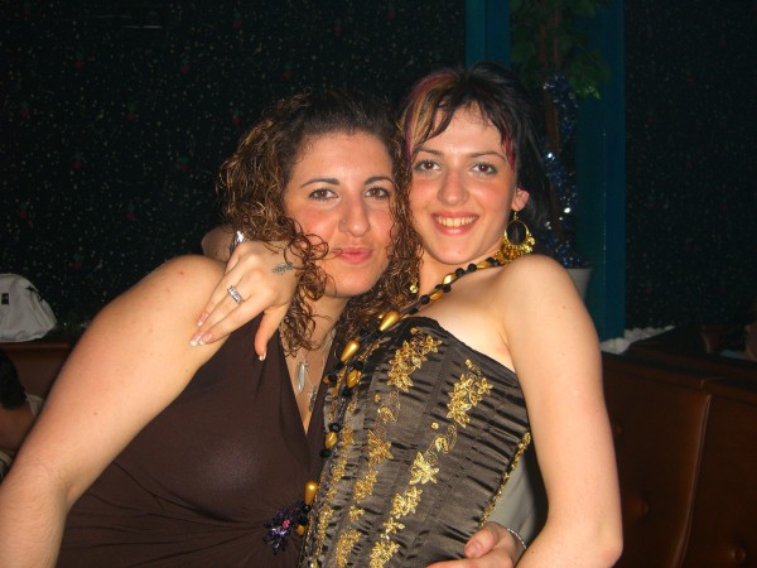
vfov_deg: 37.7
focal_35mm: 38
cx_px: 378
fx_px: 831
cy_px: 284
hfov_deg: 49.0
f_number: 2.8
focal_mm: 7.9
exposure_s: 1/60
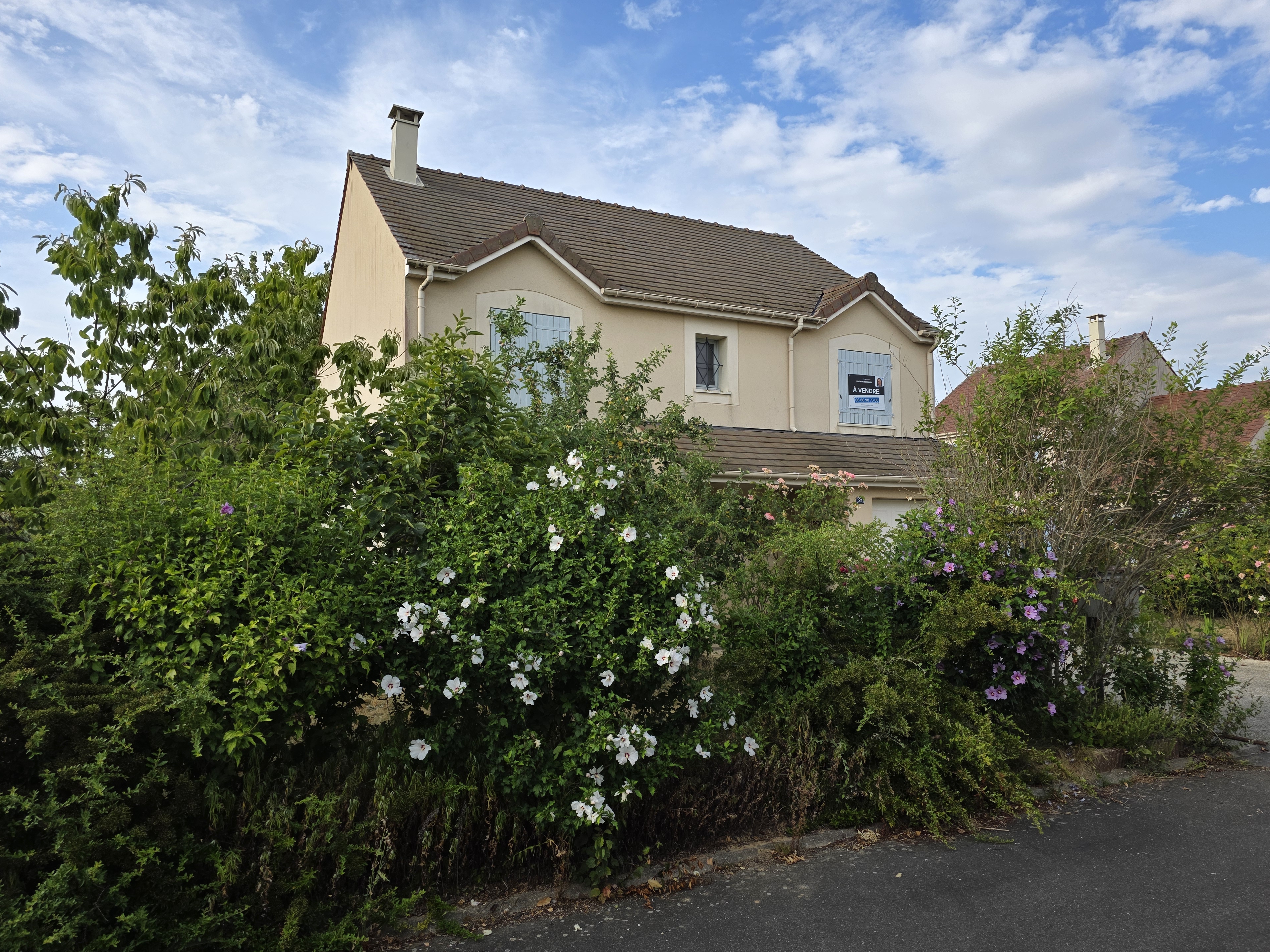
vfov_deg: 56.8
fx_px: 881
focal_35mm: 24
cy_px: 475
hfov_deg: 71.6
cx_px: 655
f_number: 1.7
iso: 80
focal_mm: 6.3
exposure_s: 1/2572
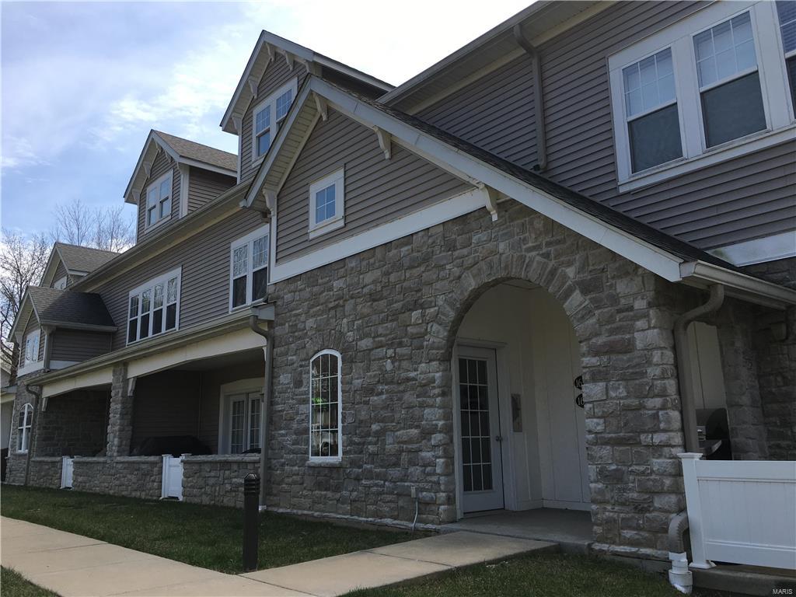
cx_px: 398
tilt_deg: +11.5
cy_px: 298
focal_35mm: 29
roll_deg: +1.8
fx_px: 667
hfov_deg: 61.7
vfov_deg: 48.2
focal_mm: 4.15
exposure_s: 1/874
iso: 25
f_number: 2.2
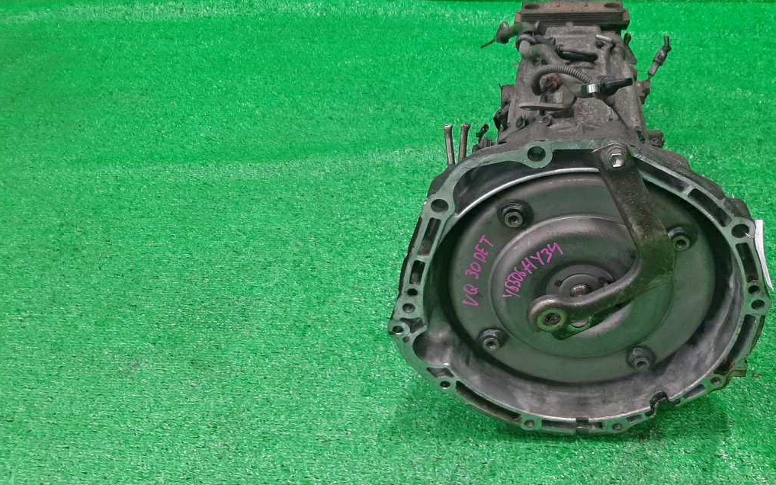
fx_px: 825
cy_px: 242
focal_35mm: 39
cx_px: 534
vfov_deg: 32.8
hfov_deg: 49.3
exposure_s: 1/50
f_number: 1.7
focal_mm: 3.93
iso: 119
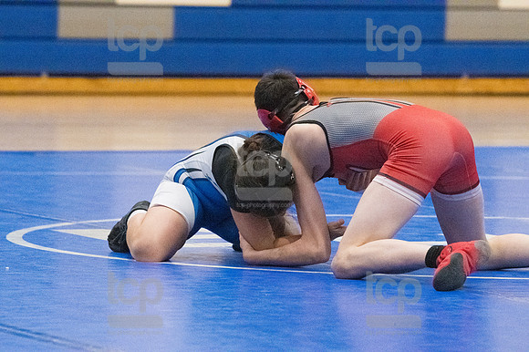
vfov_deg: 5.0
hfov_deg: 7.4
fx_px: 4068
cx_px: 264
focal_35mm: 277
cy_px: 176
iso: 10000
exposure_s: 1/1600
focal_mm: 185
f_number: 4.5
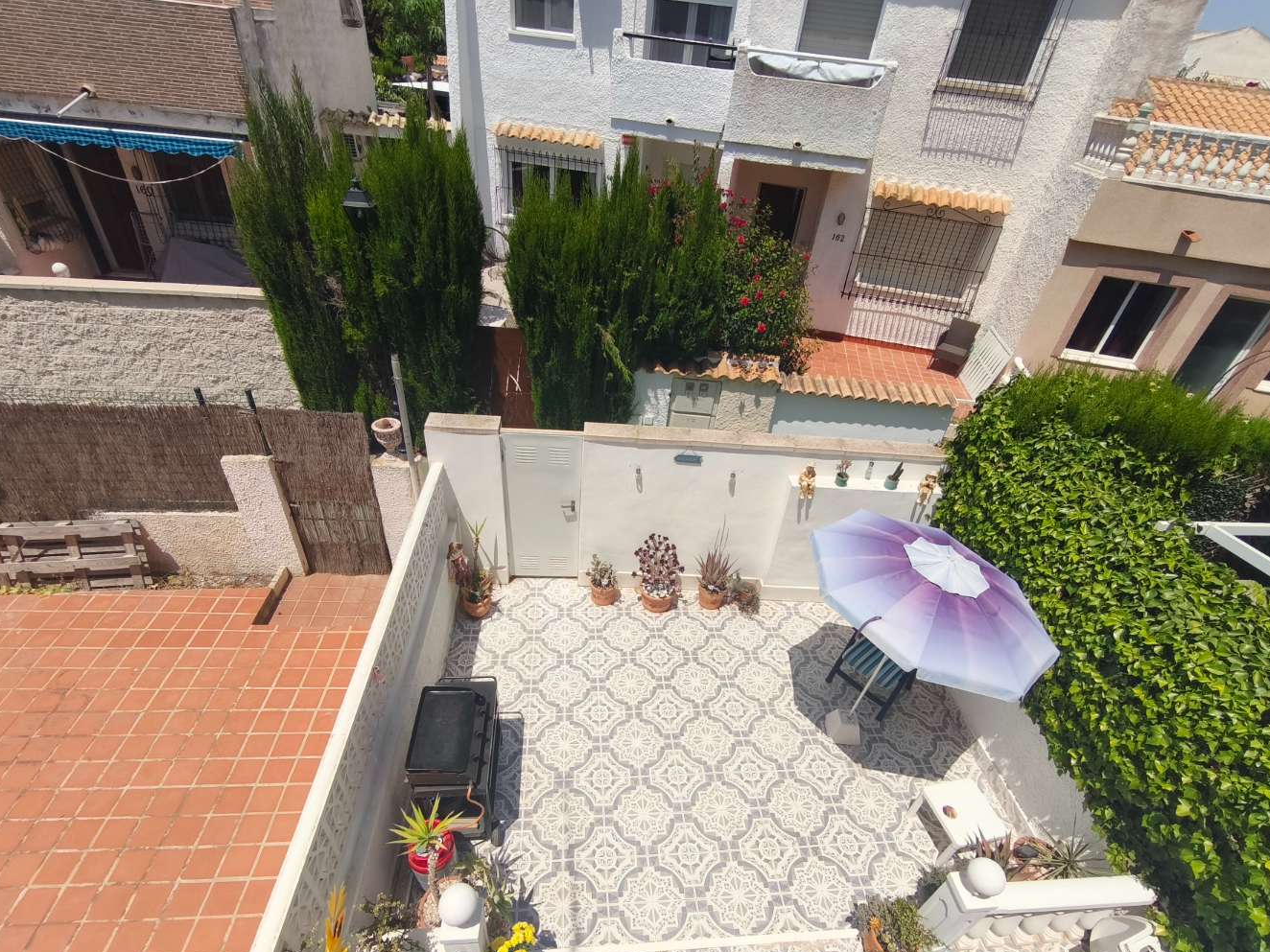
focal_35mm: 17
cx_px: 638
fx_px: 624
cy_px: 538
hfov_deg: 91.0
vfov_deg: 74.4
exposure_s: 1/2506
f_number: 2.2
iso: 50
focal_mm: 1.91
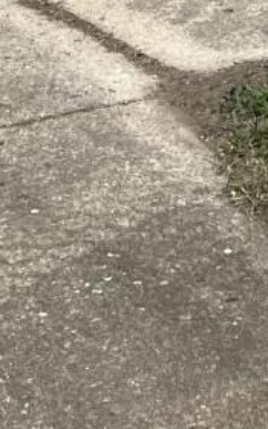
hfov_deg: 6.7
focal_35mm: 197
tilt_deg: +6.9
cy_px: -887
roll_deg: -0.3
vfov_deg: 8.7
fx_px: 2302
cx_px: 83
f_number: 1.5
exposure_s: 1/6211
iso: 50
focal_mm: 5.7
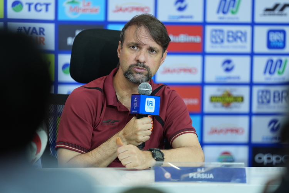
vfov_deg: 4.6
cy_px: 96
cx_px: 144
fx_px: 2408
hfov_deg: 6.9
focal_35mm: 300
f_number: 2.8
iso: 1000
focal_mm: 300
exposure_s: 1/320
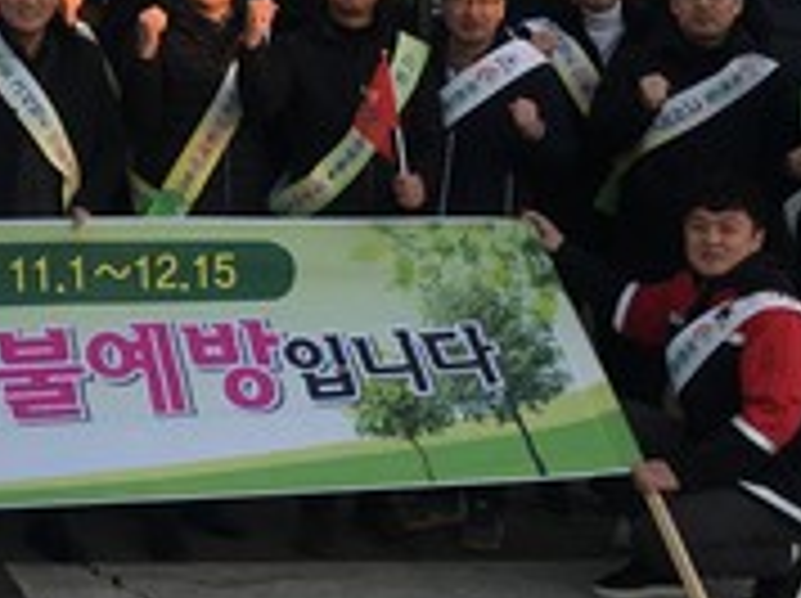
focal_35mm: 98
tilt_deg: +1.6
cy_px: -22
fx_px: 2265
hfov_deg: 18.9
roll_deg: -1.2
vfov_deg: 14.8
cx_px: -180
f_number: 2.2
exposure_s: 1/561
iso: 25
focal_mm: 4.15
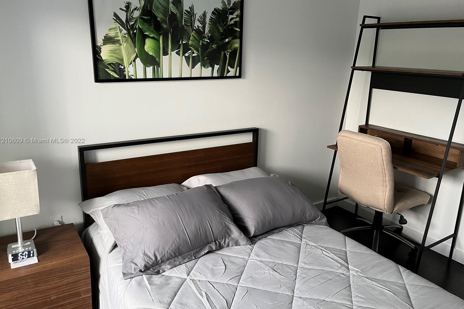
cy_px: 141
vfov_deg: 46.4
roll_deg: -1.4
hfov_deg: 65.5
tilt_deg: -14.4
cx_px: 229
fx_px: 361
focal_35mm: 28
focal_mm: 5.1
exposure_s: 1/60
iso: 160
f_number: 1.6
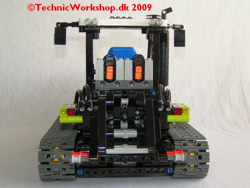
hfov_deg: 49.0
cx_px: 125
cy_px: 94
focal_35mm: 38
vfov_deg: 37.7
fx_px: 274
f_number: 2.8
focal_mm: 5.8
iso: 50
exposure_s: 1/50
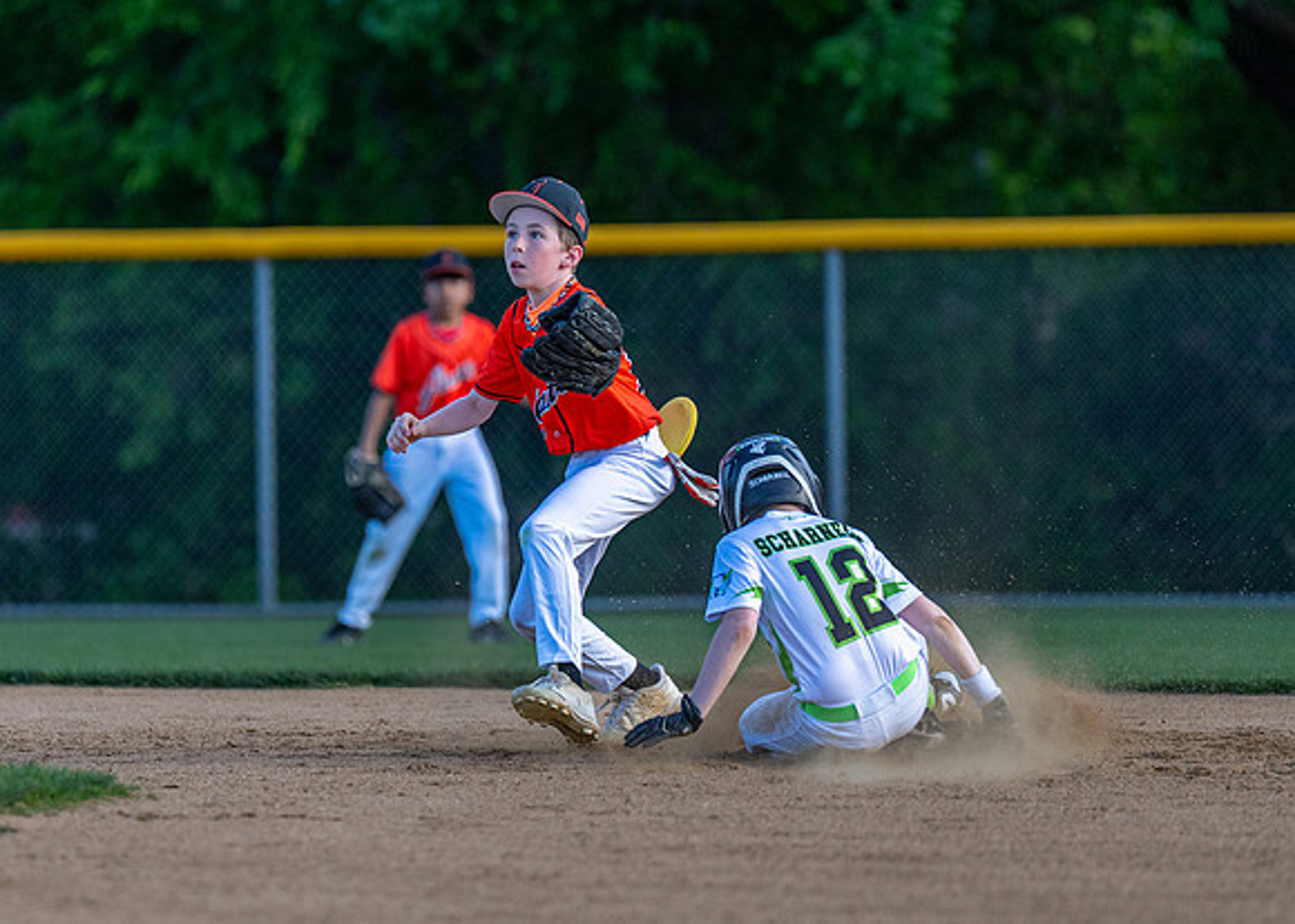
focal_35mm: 383
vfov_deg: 3.8
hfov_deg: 5.3
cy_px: 372
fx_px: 14098
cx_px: 524
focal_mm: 200
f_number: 2.8
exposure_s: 1/2500
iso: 400
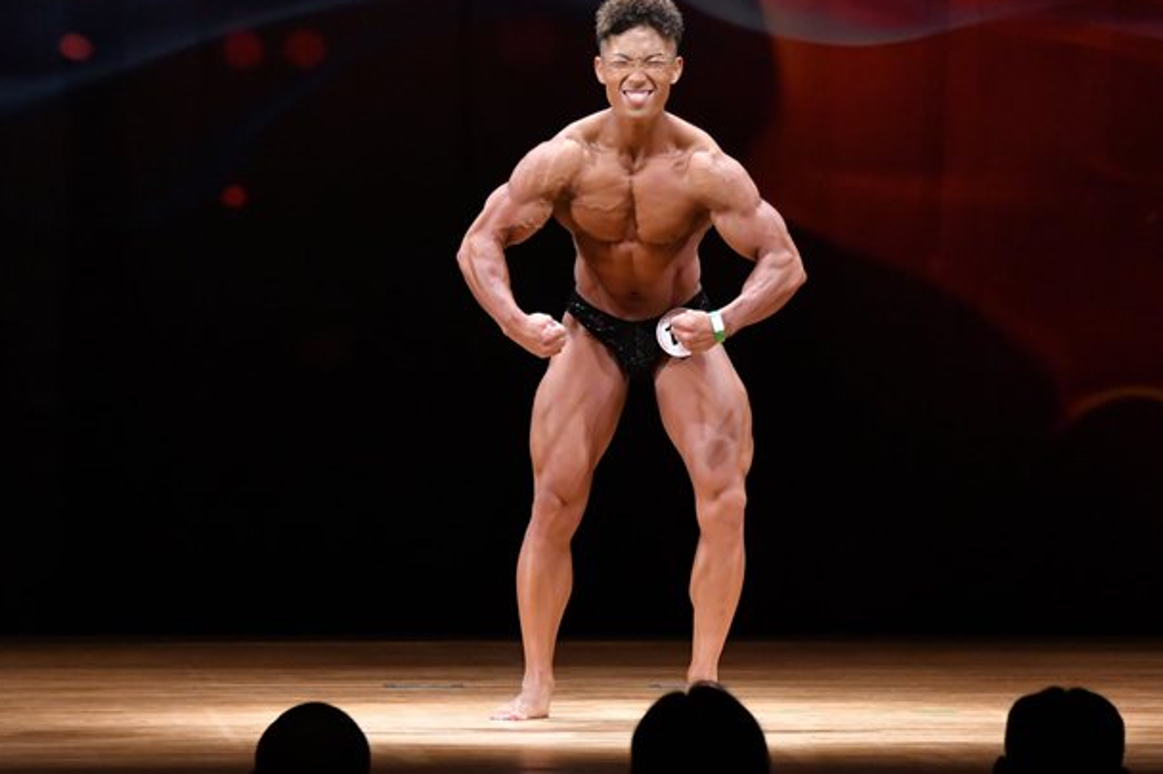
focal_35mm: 306
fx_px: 9882
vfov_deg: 4.5
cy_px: 405
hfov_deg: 6.7
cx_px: 607
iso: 4000
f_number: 5.6
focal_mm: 160
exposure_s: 1/400
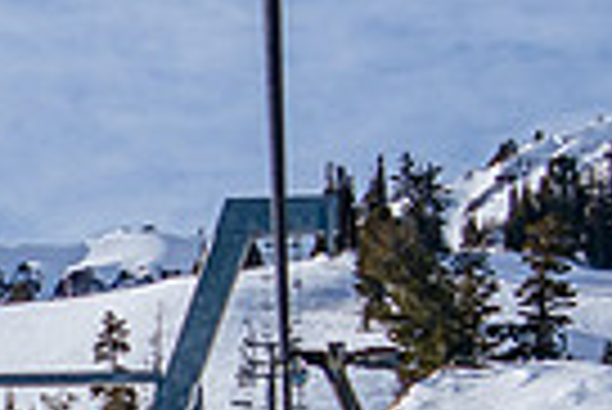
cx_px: -363
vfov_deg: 4.1
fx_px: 5735
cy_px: 498
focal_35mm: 337
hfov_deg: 6.0
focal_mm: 44
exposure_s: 1/1250
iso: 200
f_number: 5.6
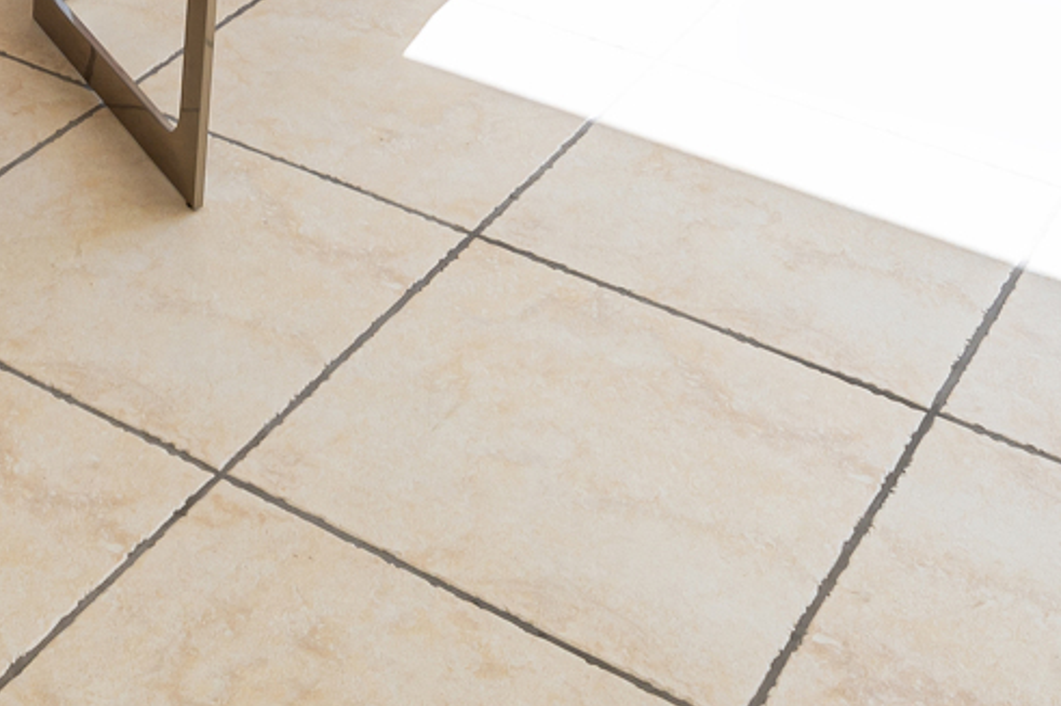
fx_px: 2151
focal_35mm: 73
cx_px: 134
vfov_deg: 13.7
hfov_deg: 26.9
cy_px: -966
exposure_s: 1/20
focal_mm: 14
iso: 100
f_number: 9
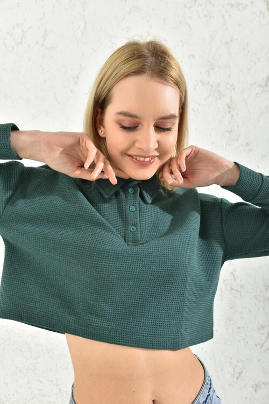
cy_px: 202
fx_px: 392
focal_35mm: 35
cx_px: 134
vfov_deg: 54.4
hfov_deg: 37.9
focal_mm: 35
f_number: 7.1
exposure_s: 1/160
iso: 100
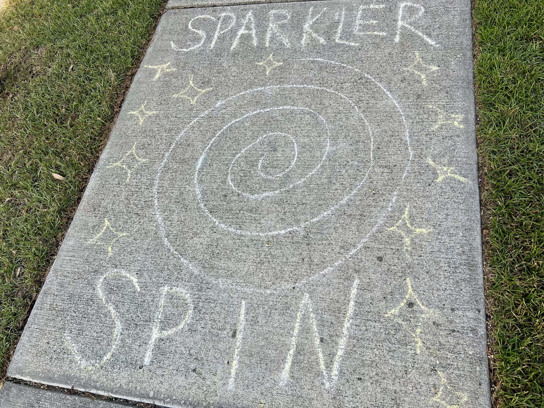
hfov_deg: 67.3
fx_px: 409
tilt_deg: -60.2
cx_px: 272
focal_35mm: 26
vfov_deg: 53.1
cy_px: 204
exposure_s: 1/384
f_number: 1.5
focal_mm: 5.7
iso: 50
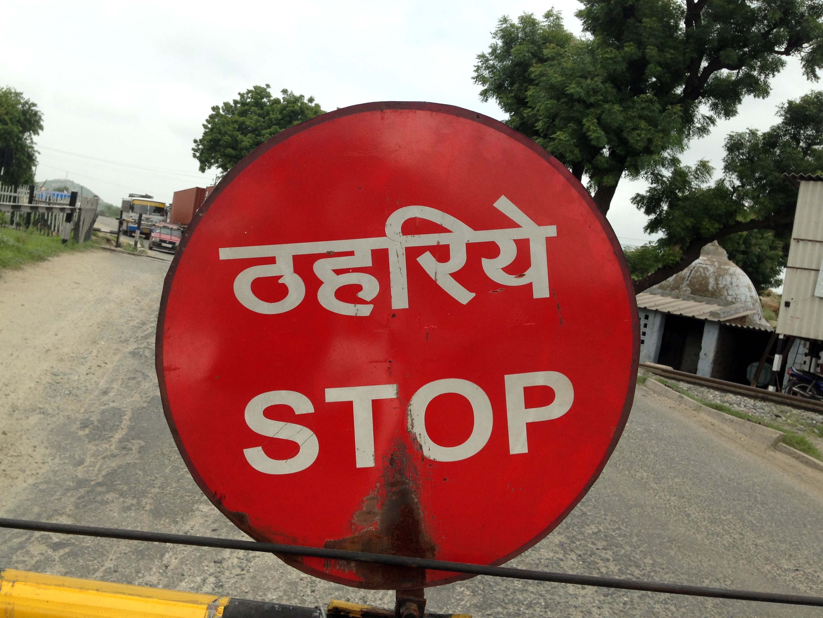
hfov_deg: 55.4
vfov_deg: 42.9
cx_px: 412
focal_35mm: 33
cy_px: 309
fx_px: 785
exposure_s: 1/874
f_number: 2.4
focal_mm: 4.12
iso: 50
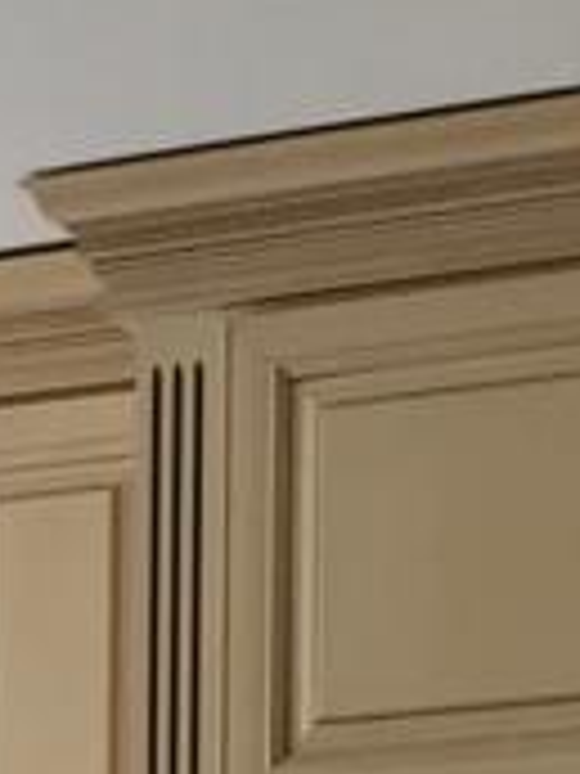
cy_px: 1678
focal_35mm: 173
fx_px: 3865
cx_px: -850
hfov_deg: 7.9
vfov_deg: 10.3
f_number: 2.2
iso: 50
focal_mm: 4.15
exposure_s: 1/33
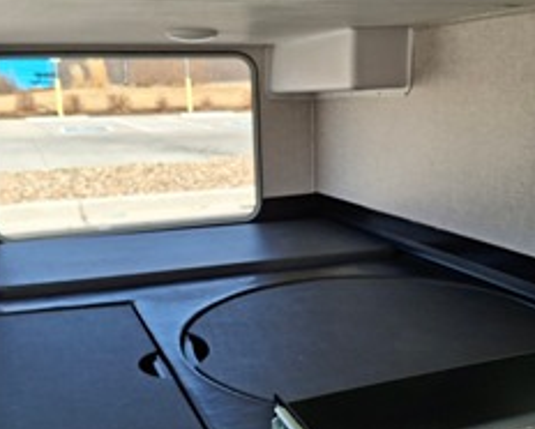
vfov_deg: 35.7
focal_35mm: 42
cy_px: 235
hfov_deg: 43.7
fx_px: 666
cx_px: 302
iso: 32
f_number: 1.8
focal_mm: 4.69
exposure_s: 1/1261
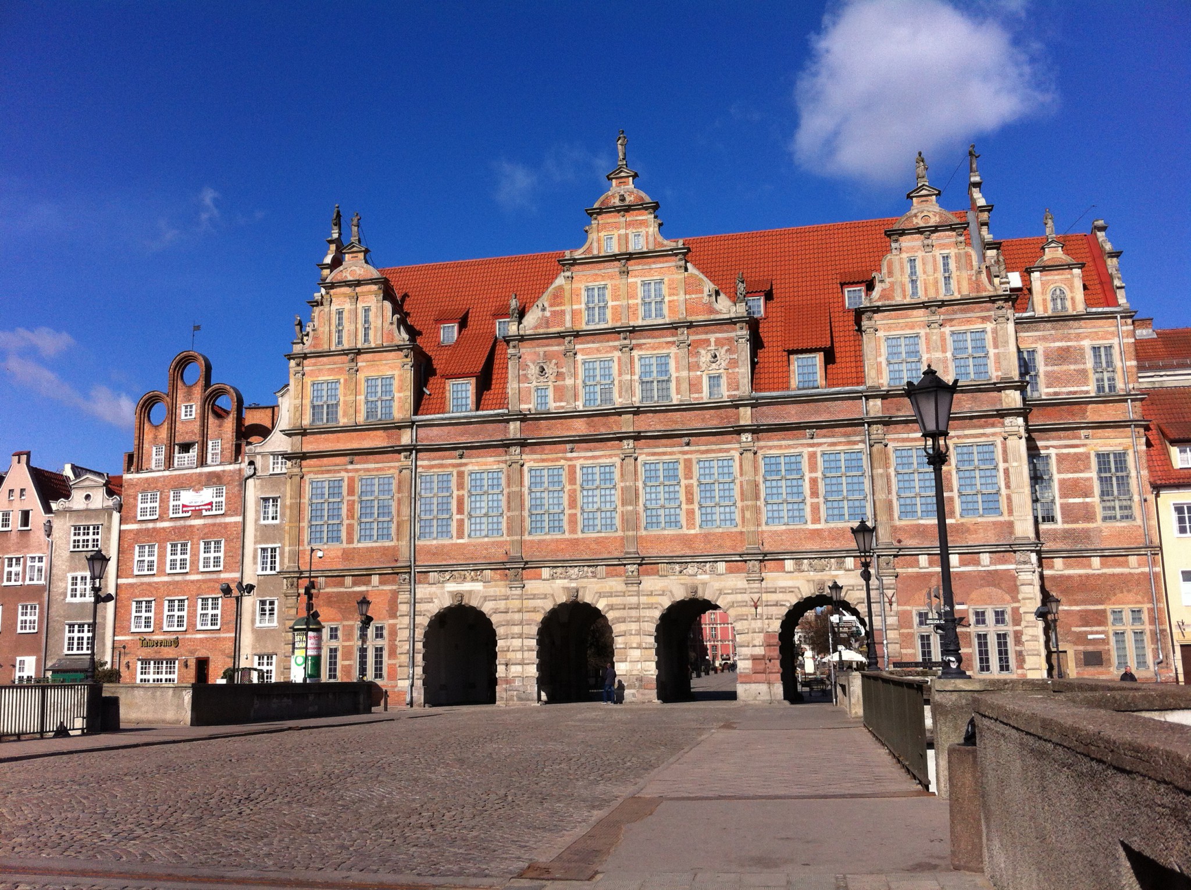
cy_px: 445
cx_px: 596
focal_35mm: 35
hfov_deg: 52.7
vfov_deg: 40.6
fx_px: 1203
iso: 80
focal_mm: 3.85
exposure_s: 1/2514
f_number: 2.8
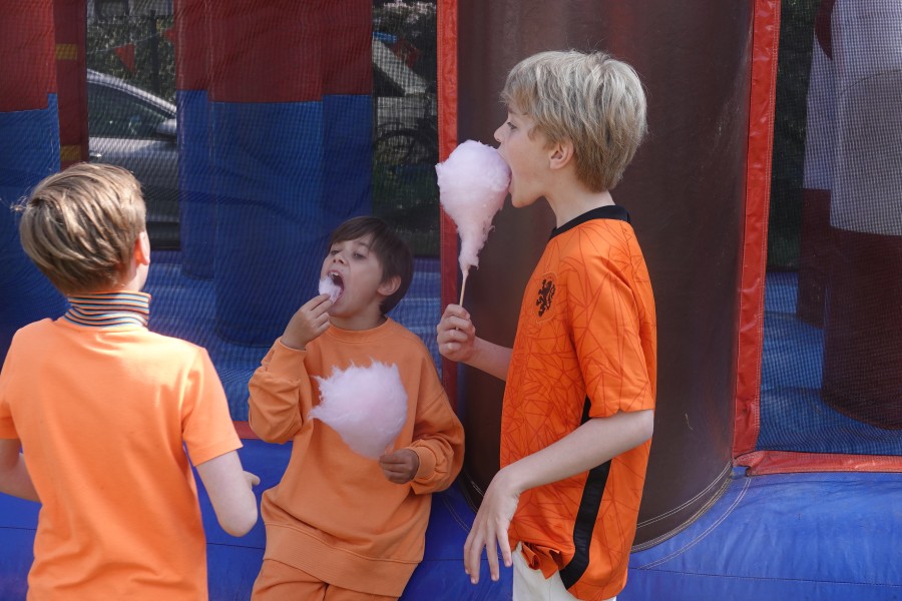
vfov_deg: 27.0
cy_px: 300
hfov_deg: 39.6
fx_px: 1253
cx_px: 451
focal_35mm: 50
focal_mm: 18.21
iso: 100
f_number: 3.5
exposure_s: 1/250
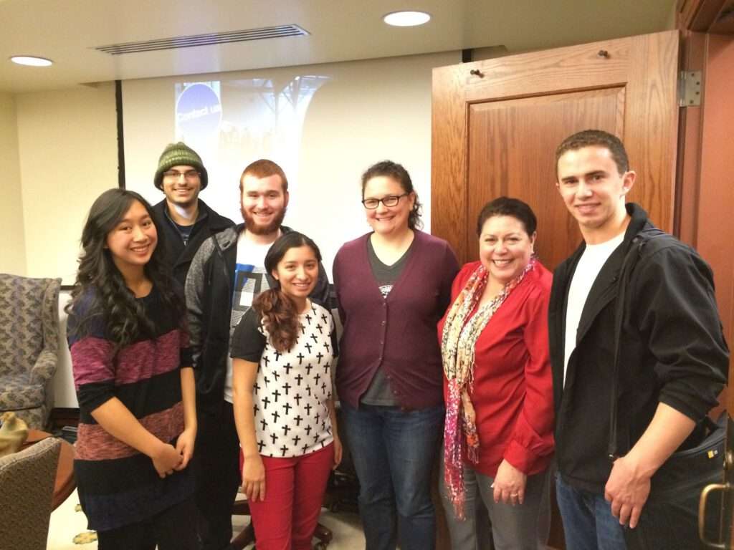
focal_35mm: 30
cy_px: 275
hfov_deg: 60.0
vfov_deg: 46.8
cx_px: 367
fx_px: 636
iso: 320
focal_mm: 4.12
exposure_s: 1/30
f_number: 2.2
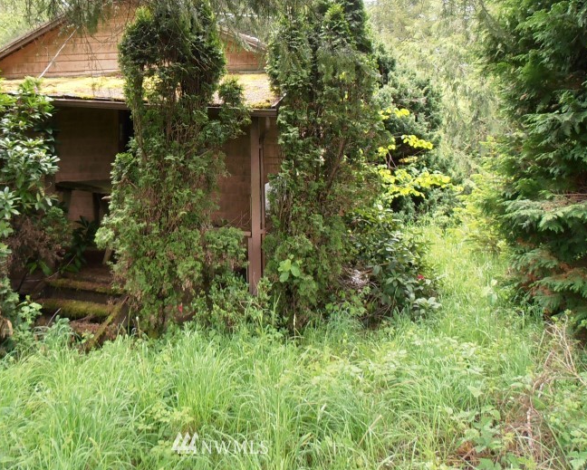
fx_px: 643
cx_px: 222
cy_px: 129
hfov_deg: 48.6
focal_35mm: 37
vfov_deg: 39.3
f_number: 3
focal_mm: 4.2
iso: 80
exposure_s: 1/60
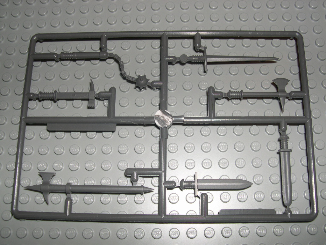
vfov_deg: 37.7
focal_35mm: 38
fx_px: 358
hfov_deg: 49.0
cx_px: 163
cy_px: 122
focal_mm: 8
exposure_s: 1/60
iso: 100
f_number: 7.6
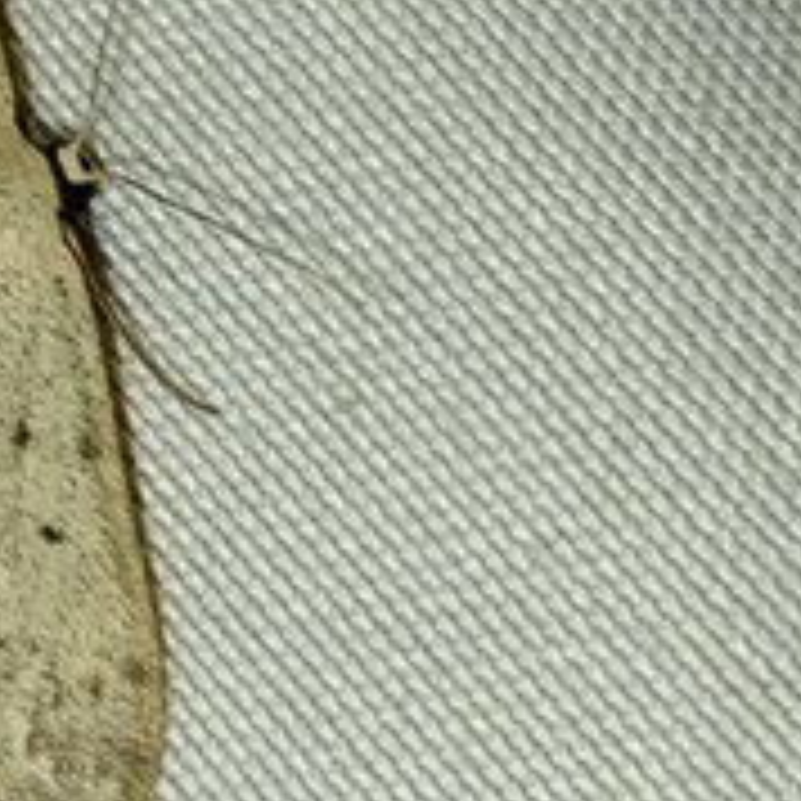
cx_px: -99
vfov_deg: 8.5
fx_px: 5419
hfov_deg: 8.4
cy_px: 374
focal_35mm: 207
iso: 50
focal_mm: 5.31
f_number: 1.7
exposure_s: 1/50
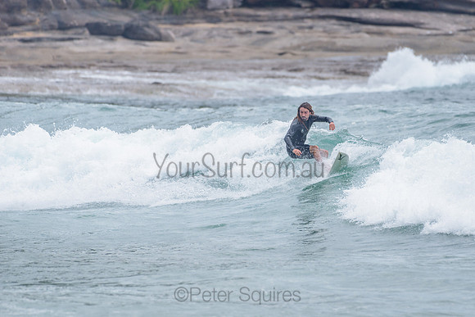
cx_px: 291
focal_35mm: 613
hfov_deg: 3.4
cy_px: 157
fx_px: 8091
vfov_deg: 2.2
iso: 280
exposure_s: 1/2000
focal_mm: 500
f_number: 5.6
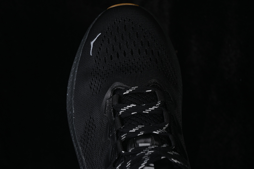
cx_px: 127
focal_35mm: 75
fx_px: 529
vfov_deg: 18.2
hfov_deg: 27.0
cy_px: 84
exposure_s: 1/60
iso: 160
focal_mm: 50
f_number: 6.3
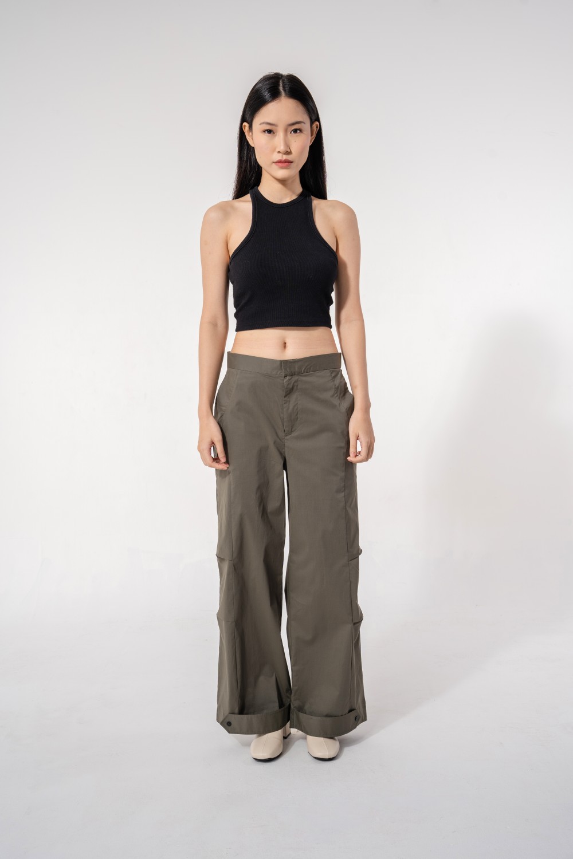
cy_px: 430
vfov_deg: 43.6
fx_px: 1074
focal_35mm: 45
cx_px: 286
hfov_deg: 29.9
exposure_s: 1/125
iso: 100
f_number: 8
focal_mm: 45
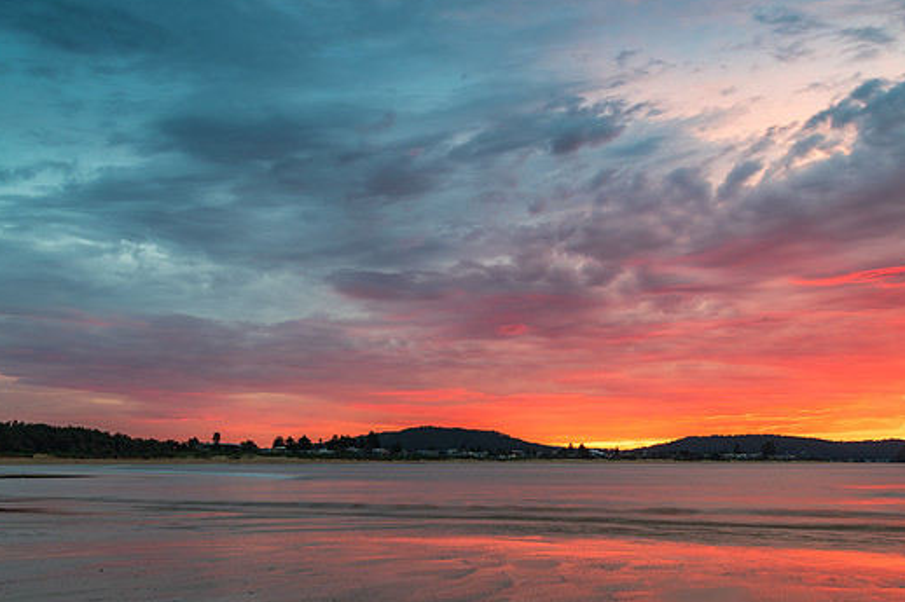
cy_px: 298
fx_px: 1005
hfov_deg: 48.5
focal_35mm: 40
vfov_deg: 33.4
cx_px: 456
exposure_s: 3
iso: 31
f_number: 10
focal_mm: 35
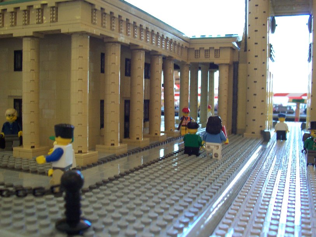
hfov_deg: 50.1
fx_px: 338
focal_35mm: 37
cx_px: 158
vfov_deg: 38.7
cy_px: 118
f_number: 2.8
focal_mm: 5.6
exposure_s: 1/10
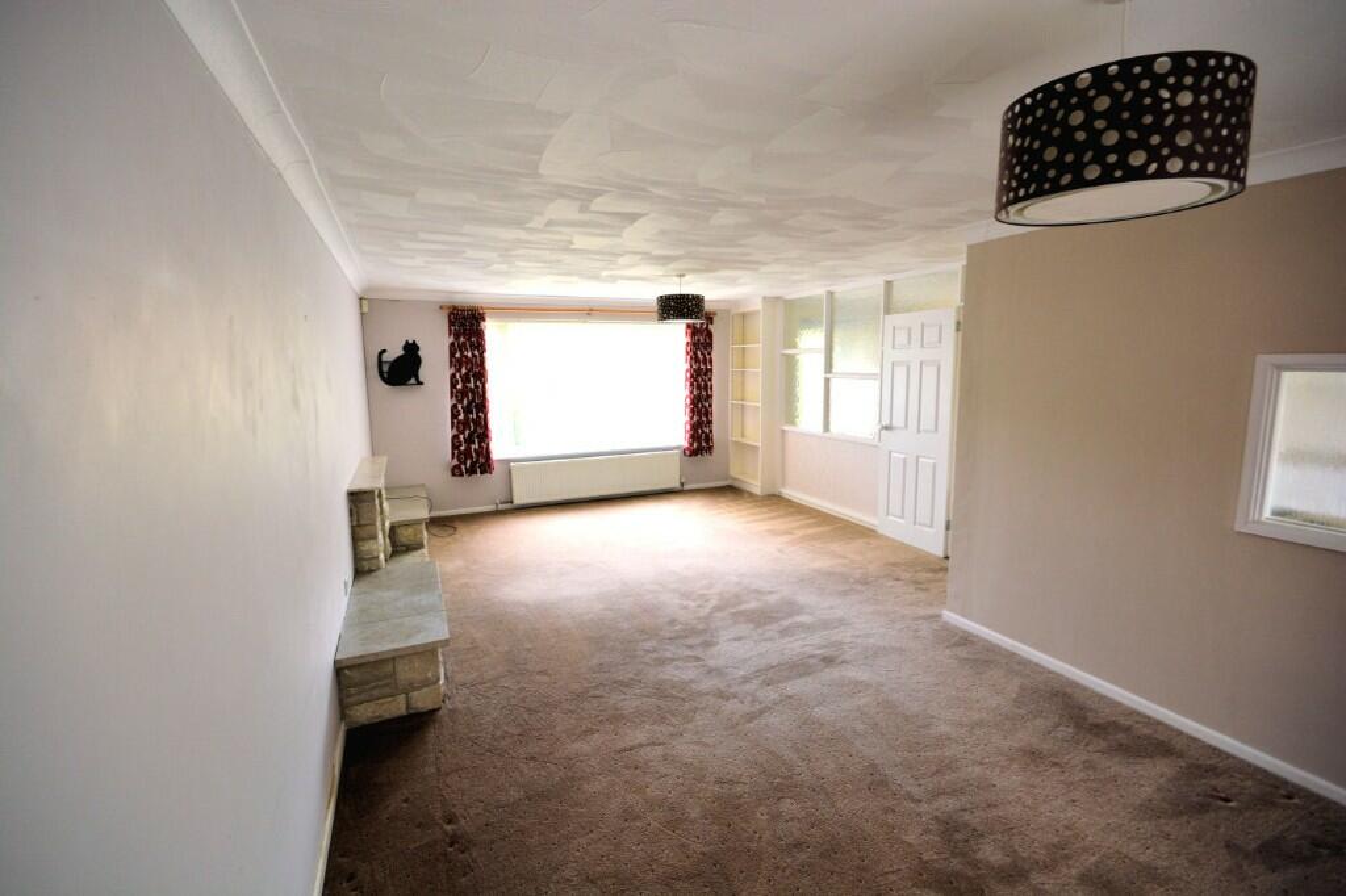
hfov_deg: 100.4
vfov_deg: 77.3
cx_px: 673
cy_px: 448
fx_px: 561
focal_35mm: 15
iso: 400
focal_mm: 10
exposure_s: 1/25
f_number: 8
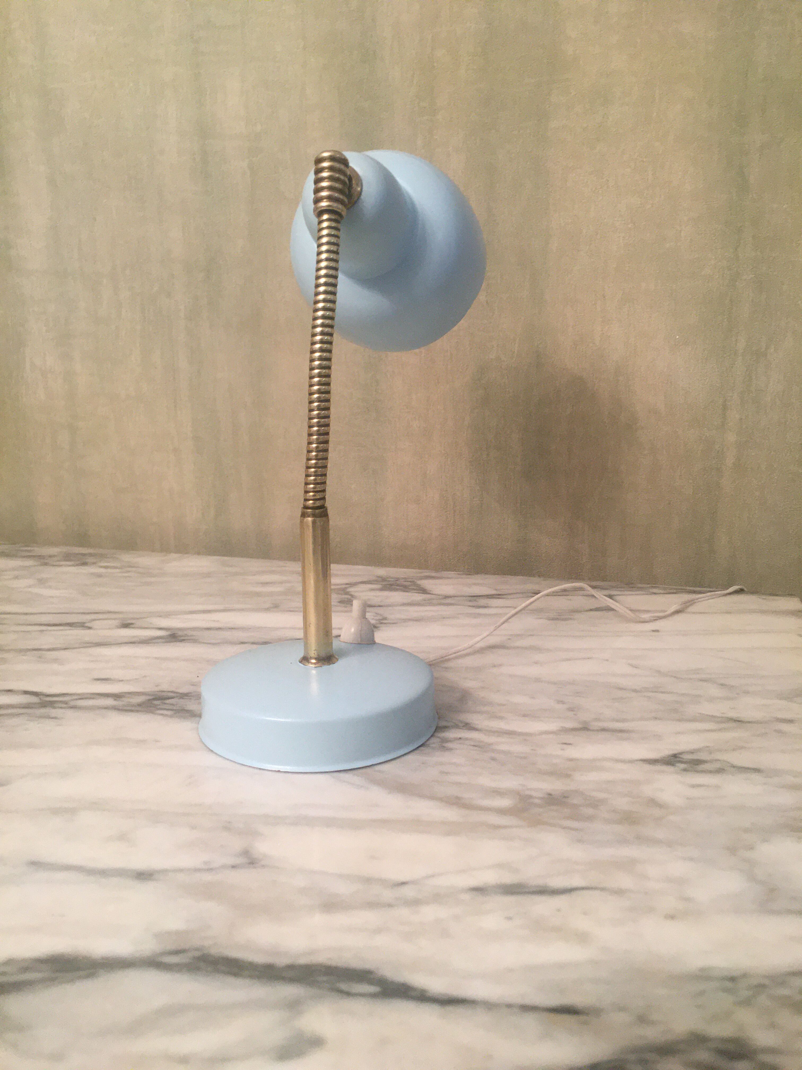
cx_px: 401
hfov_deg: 48.2
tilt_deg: -11.7
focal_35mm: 29
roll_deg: -0.4
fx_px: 896
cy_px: 535
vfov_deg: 61.7
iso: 200
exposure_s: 1/33
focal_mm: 4.15
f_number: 2.2
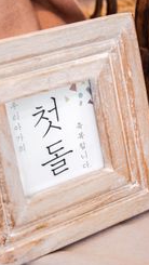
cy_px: 81
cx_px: 129
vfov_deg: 23.0
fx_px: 646
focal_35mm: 92
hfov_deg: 13.1
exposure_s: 1/160
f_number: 3.2
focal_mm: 28
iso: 720
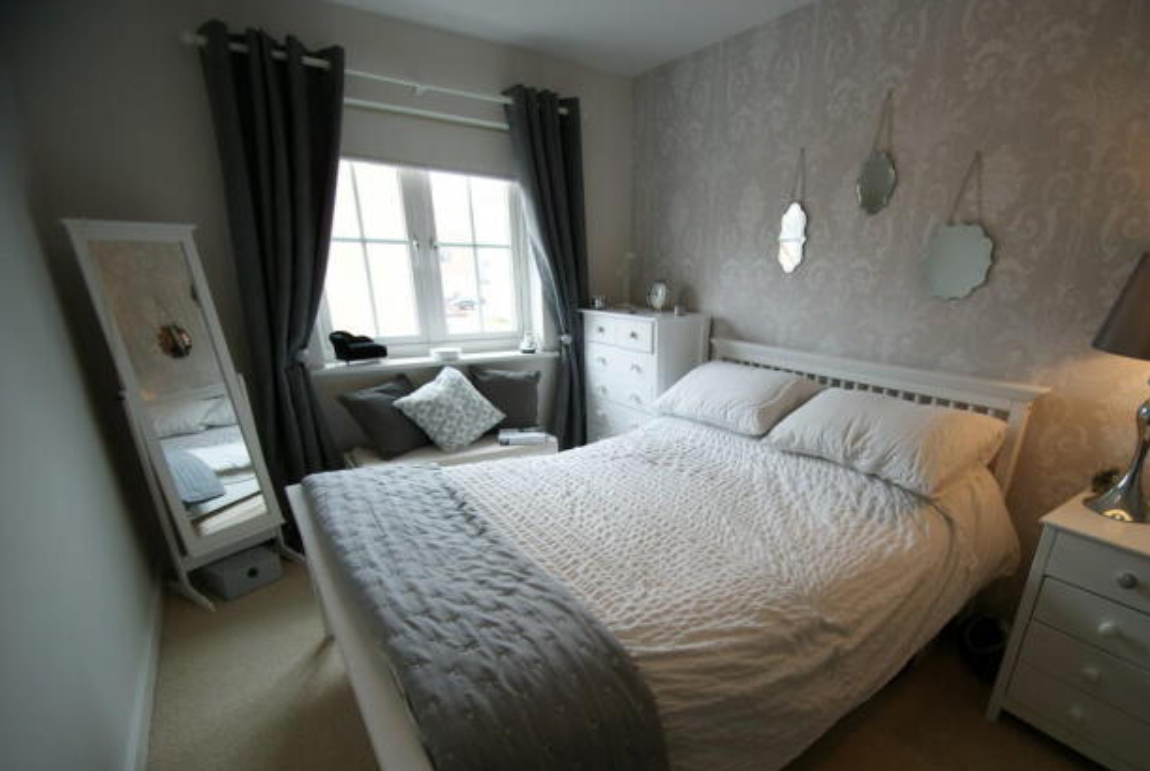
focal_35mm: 16
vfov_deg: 73.9
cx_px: 597
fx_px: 512
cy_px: 390
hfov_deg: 96.6
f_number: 3.5
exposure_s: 1/30
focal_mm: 10
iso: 100
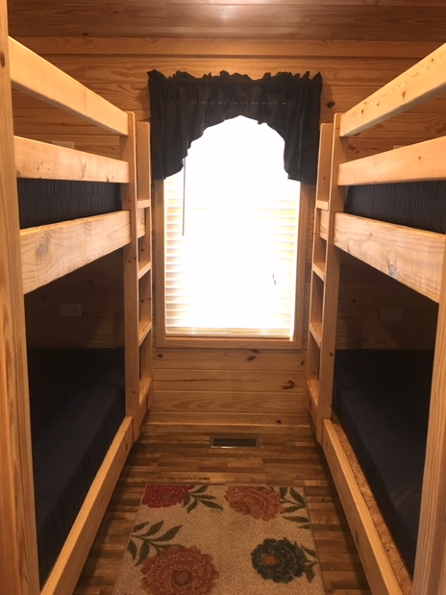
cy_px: 294
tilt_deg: -10.9
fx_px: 516
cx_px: 224
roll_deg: -0.4
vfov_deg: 60.0
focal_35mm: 30
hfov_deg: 46.8
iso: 50
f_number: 2.2
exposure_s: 1/15
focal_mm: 4.15
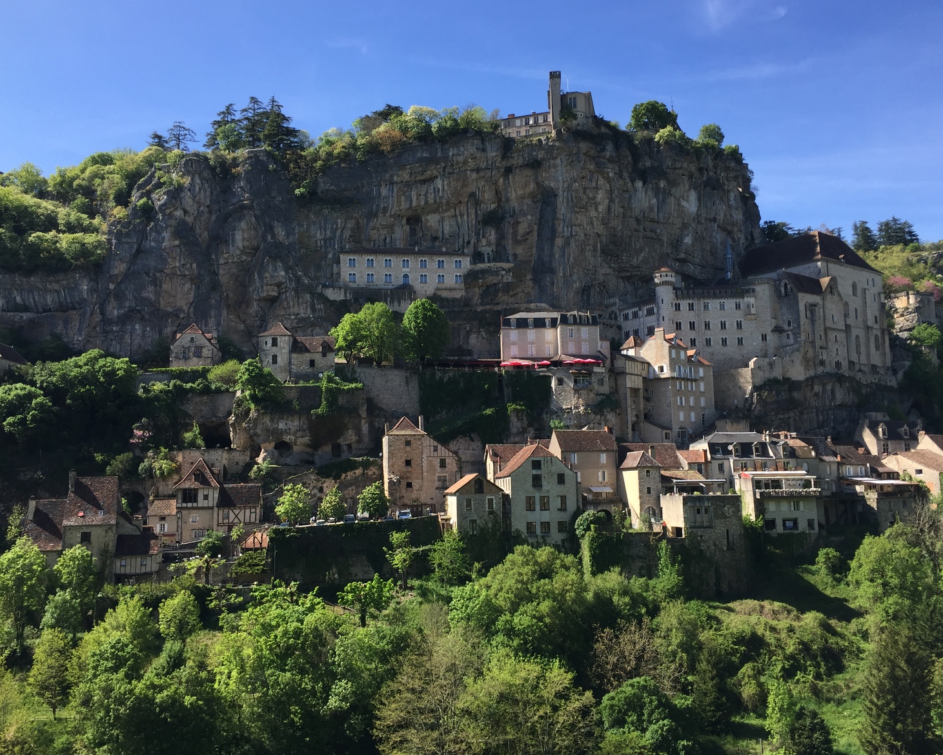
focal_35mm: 31
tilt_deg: +7.3
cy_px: 368
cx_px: 487
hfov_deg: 57.2
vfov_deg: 47.1
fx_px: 865
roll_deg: +0.5
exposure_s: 1/920
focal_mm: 4.15
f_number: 2.2
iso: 32
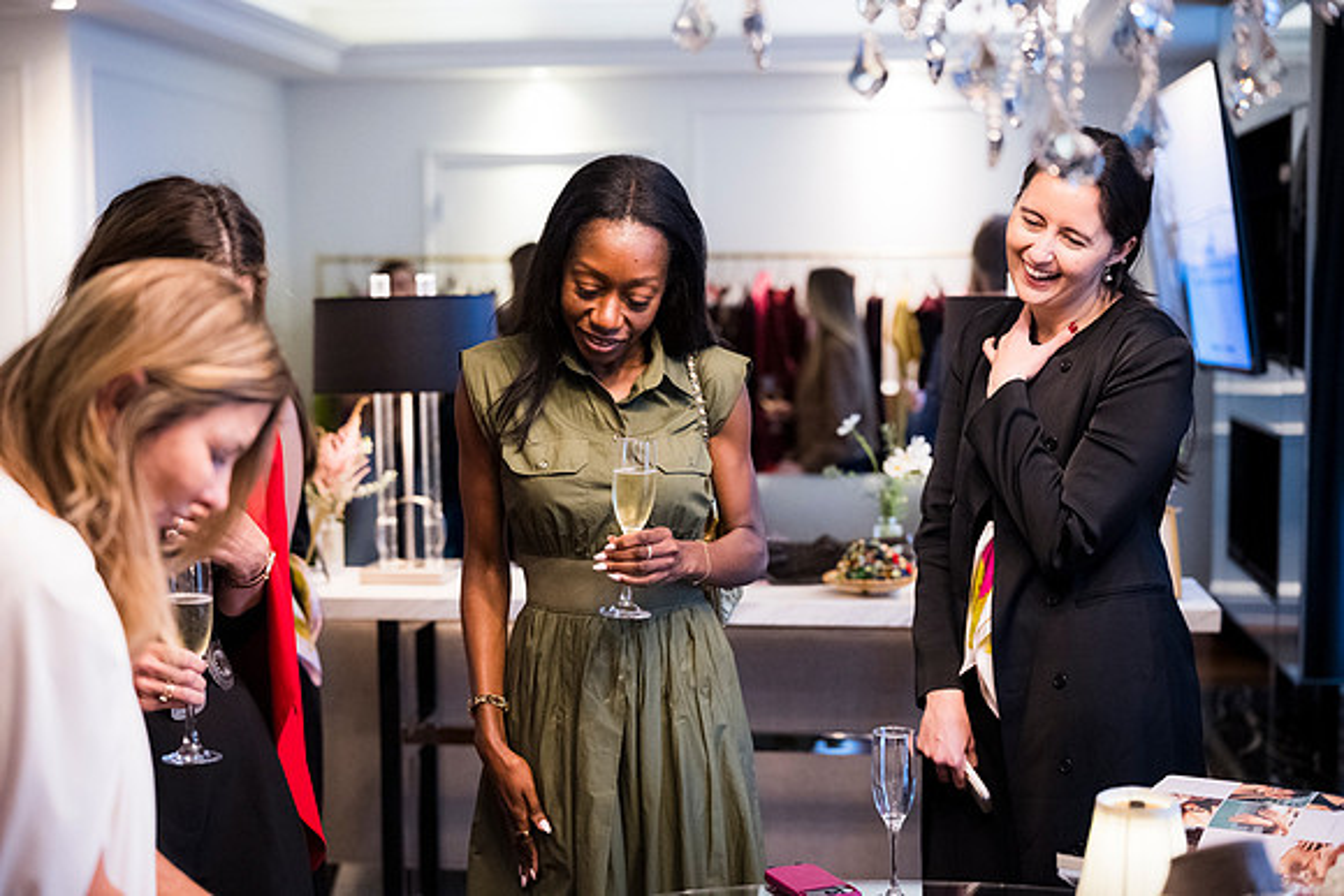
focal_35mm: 55
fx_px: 2054
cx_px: 672
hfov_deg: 36.2
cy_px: 448
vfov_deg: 24.6
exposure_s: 1/200
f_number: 2.2
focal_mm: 55
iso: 2500
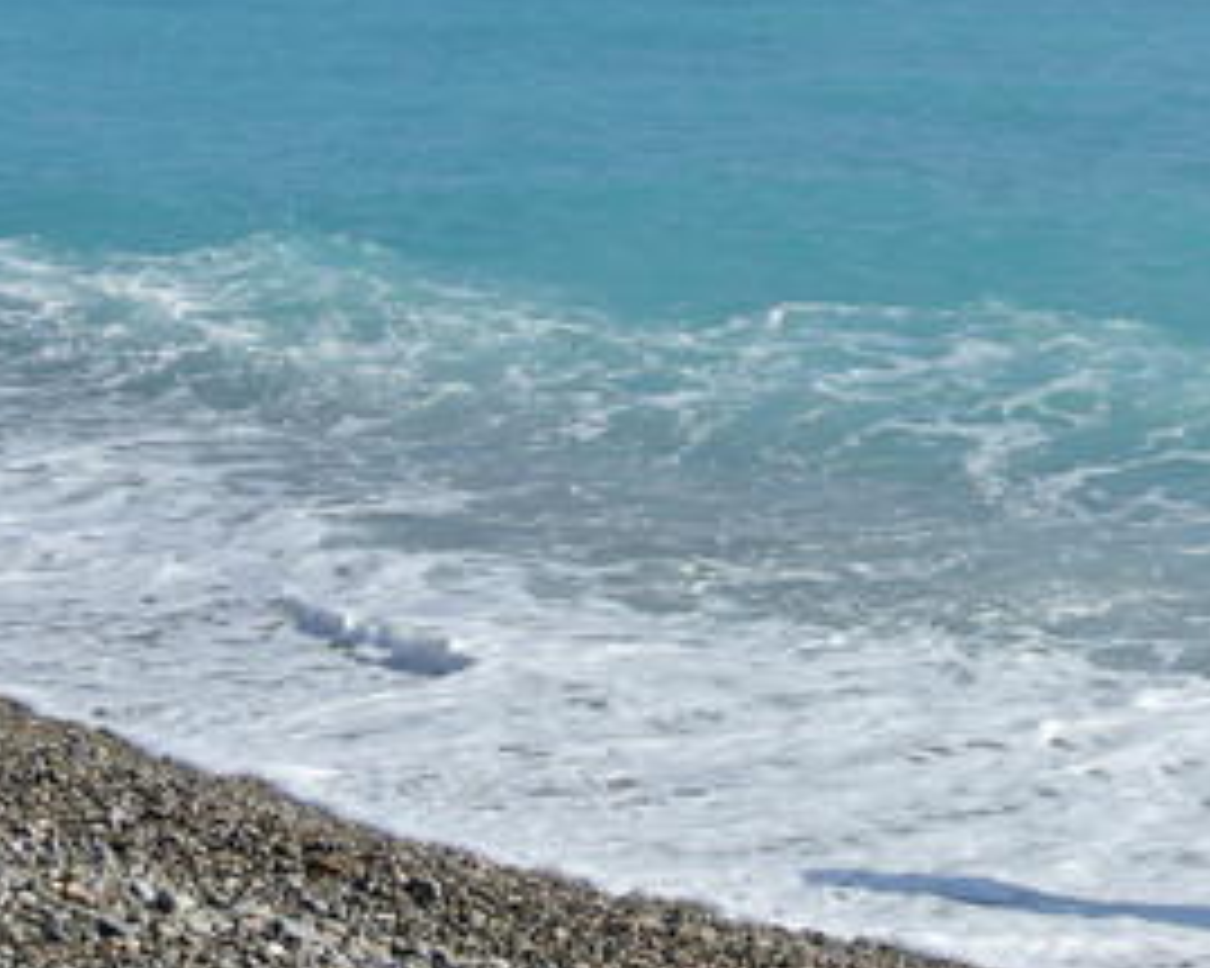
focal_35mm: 94
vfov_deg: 16.4
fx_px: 3365
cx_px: 823
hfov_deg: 20.3
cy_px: 509
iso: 100
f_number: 5
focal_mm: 15.7
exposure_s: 1/1000
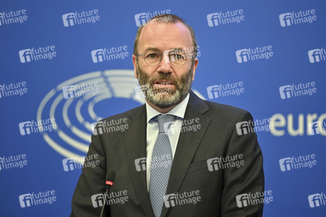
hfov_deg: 10.8
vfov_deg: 7.2
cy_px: 108
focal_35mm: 190
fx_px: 1719
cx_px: 163
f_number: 2.8
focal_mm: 190
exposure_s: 1/160
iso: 640
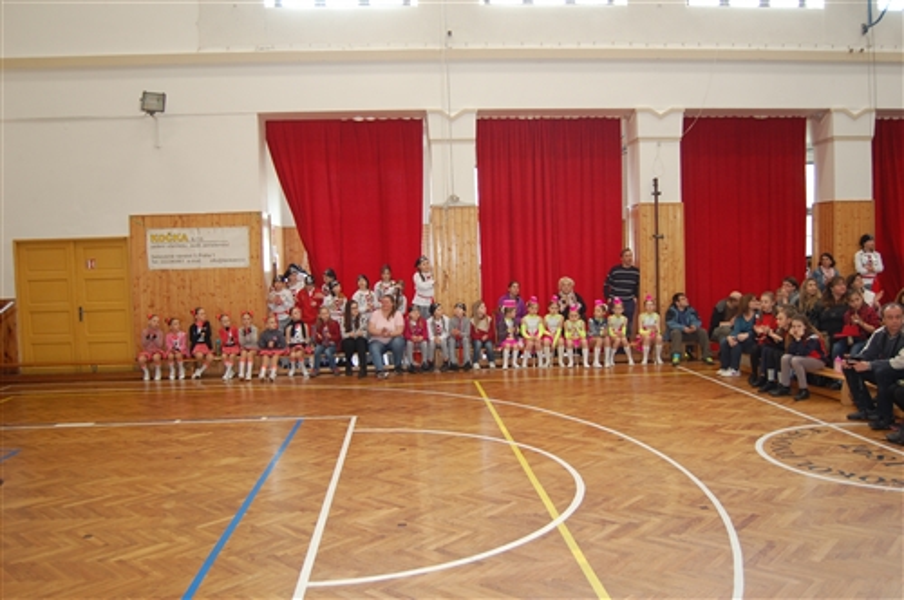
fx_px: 752
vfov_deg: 43.5
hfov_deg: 62.0
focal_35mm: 30
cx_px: 452
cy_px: 300
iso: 400
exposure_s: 1/60
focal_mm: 20
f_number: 3.8
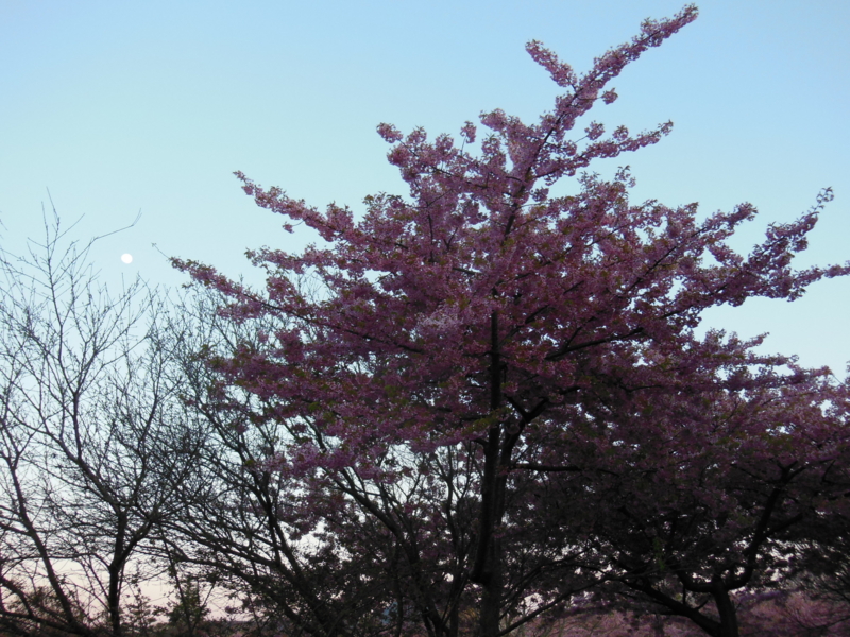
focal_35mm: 45
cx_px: 425
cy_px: 318
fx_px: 1105
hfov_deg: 42.1
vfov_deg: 32.2
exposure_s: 1/250
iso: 400
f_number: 4.4
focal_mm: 8
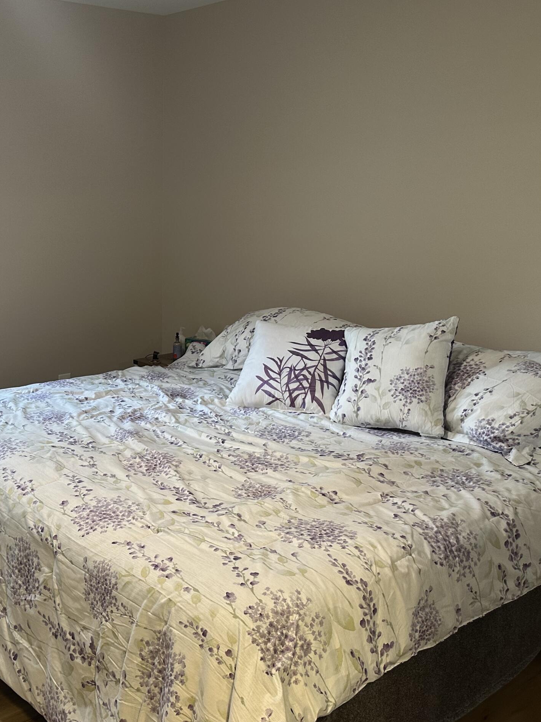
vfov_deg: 49.0
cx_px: 136
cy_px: 380
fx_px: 792
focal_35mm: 38
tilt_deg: -13.4
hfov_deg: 36.8
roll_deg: +0.7
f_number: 1.78
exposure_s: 1/60
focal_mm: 6.86
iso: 160
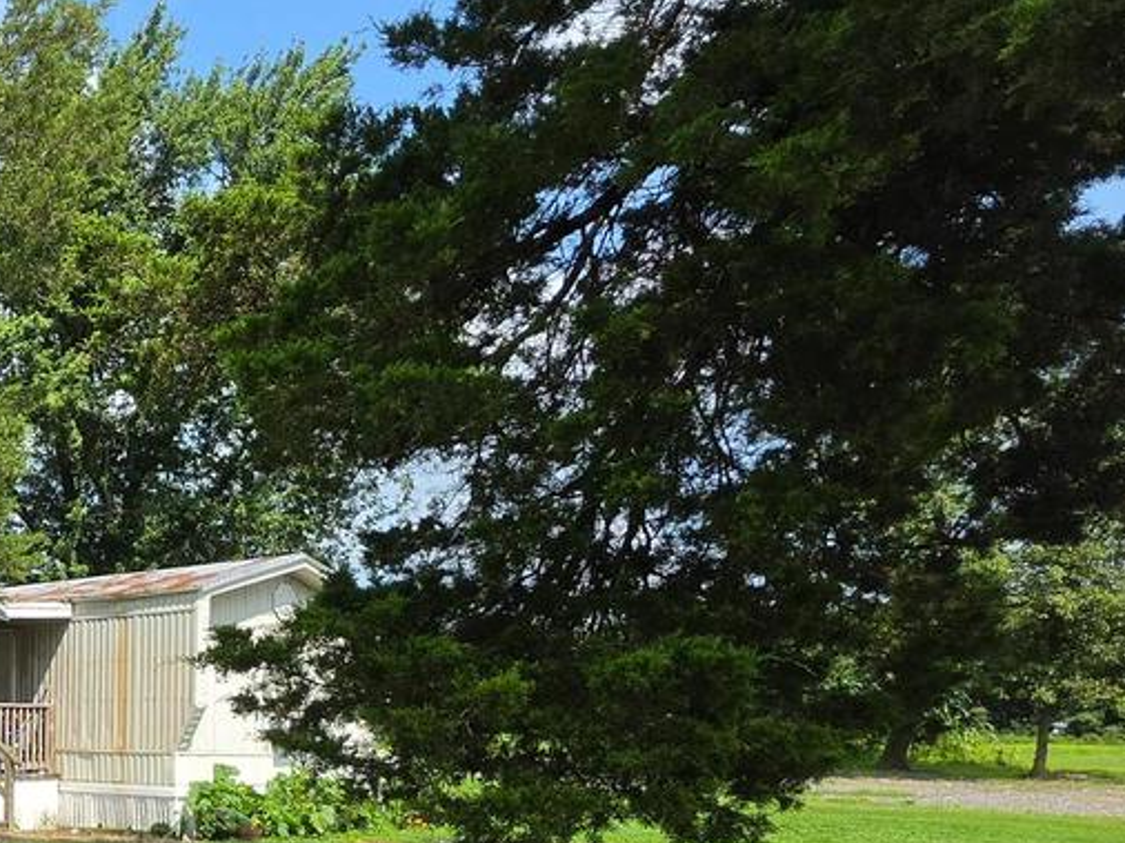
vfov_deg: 36.6
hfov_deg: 36.3
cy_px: 734
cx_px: -282
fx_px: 1202
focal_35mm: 37
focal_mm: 2.2
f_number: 1.9
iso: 32
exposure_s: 1/1238
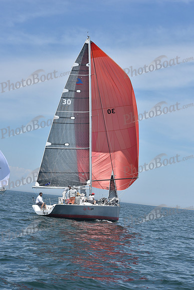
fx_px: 687
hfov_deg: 16.1
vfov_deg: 23.9
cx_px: 97
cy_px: 145
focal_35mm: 85
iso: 320
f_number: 11
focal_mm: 85
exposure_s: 1/800
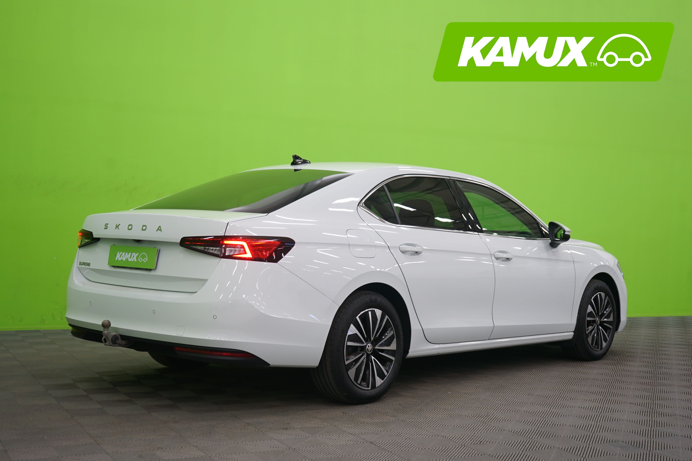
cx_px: 346
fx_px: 903
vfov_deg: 28.6
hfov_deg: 41.9
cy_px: 230
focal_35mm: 47
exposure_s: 1/10
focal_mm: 47
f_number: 5
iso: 400
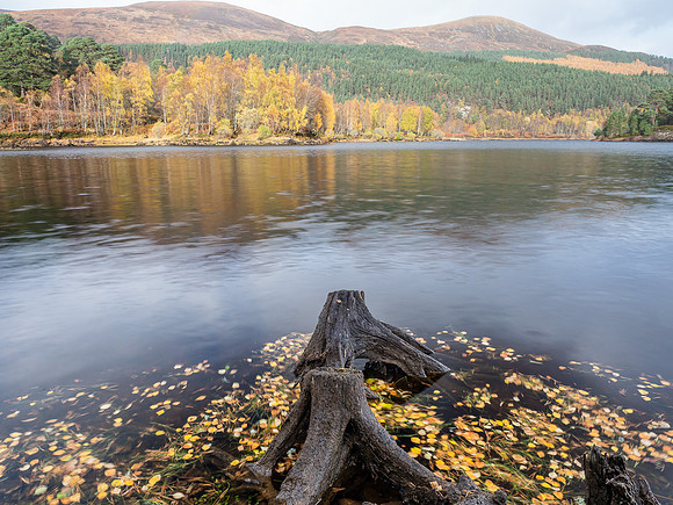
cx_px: 336
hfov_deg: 71.6
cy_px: 252
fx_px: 467
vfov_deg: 56.8
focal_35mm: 24
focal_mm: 12
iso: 200
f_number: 7.1
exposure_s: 1/2
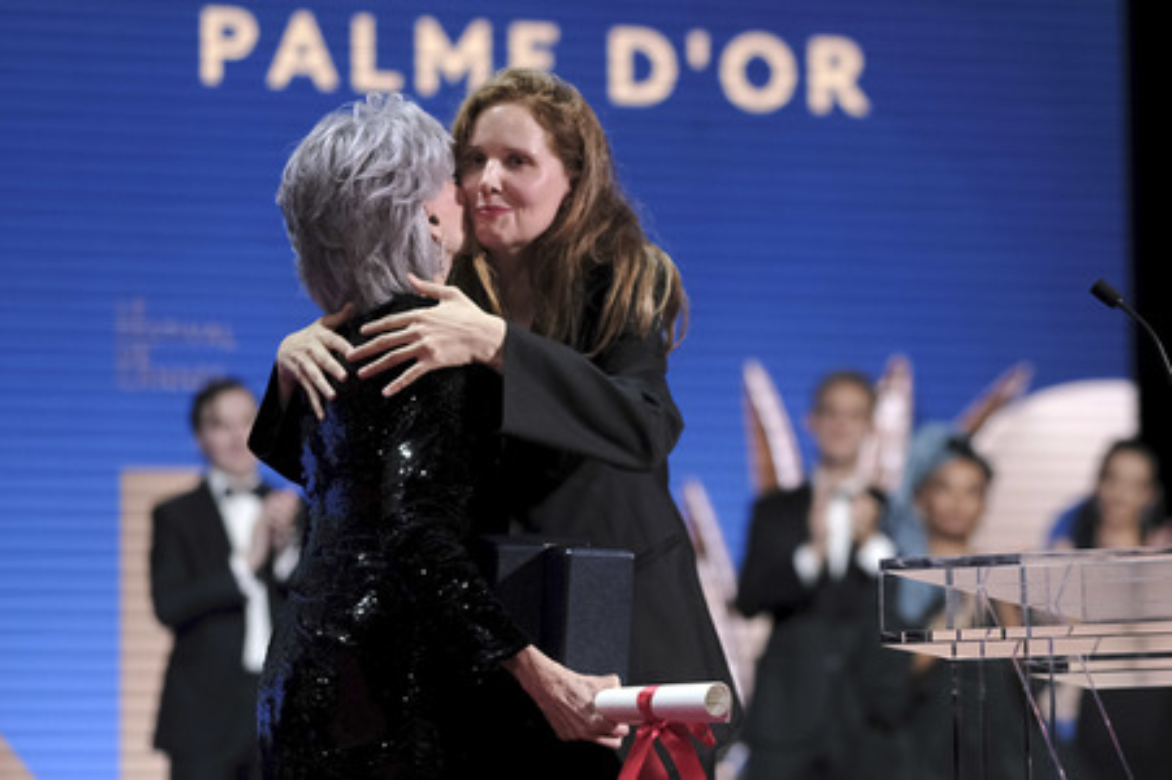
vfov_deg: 10.1
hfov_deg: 15.2
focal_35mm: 135
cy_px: 390
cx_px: 586
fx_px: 4392
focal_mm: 90
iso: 1600
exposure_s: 1/500
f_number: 2
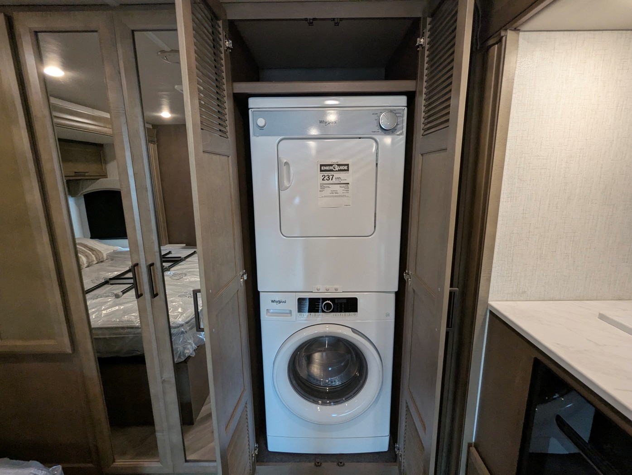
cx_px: 316
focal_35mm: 16
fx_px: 292
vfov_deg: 78.2
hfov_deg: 94.4
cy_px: 238
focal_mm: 2.35
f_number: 2.2
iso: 229
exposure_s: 1/67.6
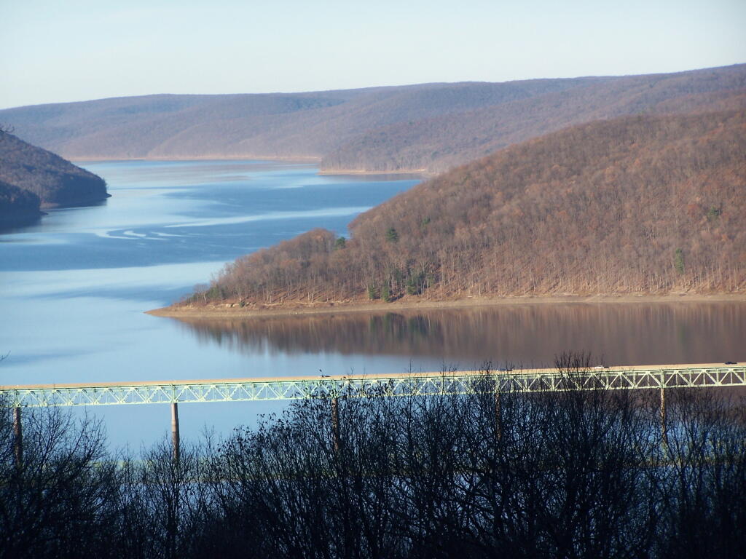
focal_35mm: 169
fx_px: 3642
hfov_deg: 11.7
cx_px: 373
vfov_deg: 8.8
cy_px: 280
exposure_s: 1/800
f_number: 3.2
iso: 100
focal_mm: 28
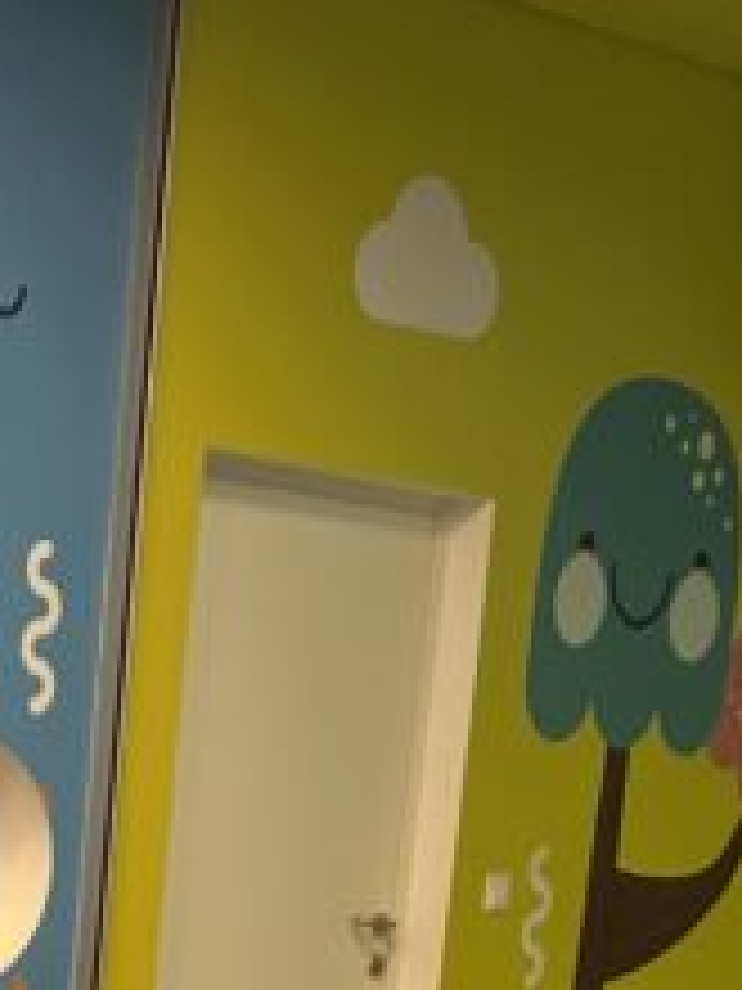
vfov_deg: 13.7
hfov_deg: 11.9
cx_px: -180
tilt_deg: -18.3
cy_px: 2007
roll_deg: -3.0
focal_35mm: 121
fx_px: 3458
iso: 125
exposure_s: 1/100
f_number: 1.5
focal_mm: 5.7
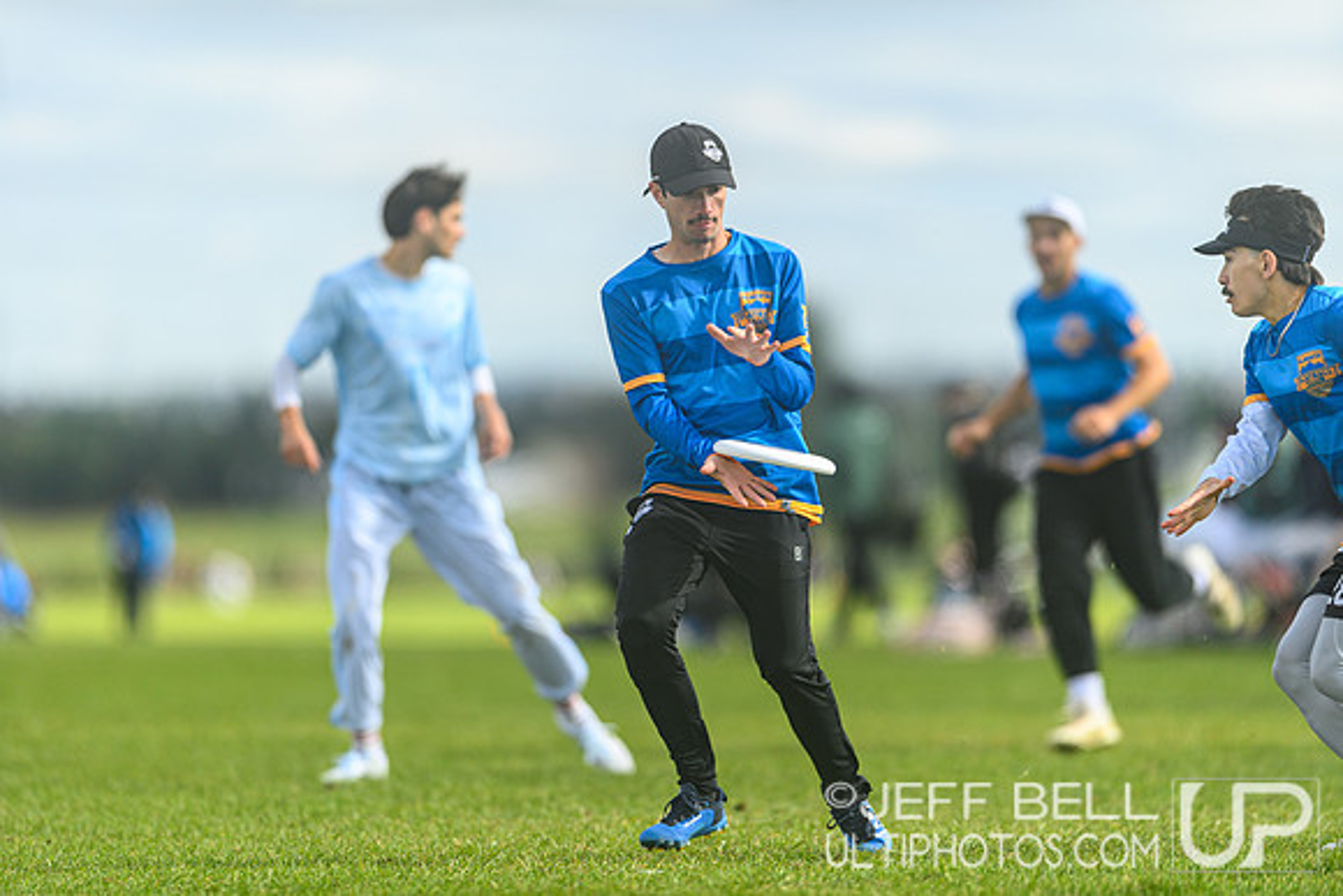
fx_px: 14925
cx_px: 672
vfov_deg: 3.4
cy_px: 448
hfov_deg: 5.2
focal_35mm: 400
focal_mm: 400
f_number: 3.2
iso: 100
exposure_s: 1/1600
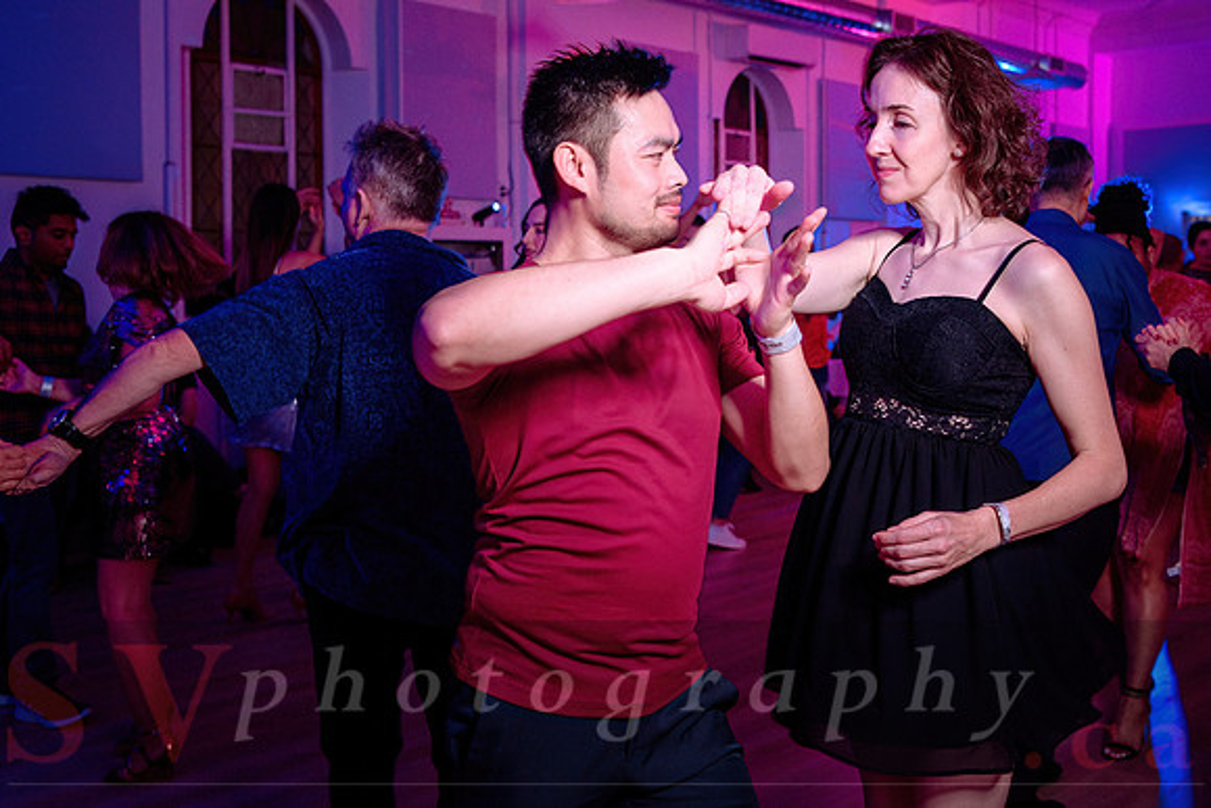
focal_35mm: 42
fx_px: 1409
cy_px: 310
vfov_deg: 31.9
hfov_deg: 46.2
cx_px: 746
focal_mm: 34
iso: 800
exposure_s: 1/60
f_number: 3.5
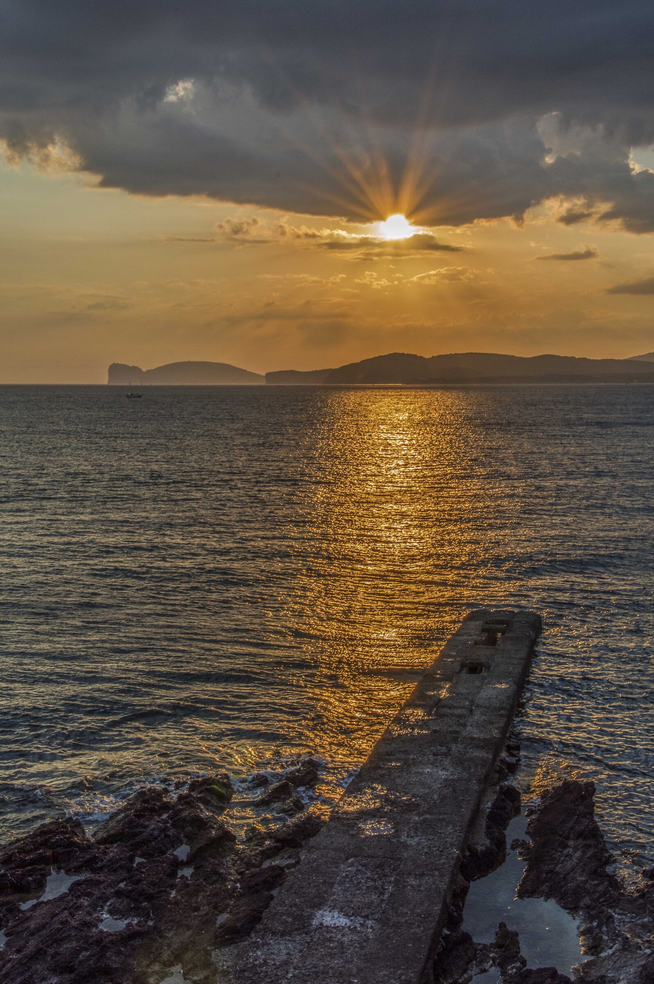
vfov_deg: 38.9
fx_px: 1392
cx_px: 327
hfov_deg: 26.4
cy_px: 492
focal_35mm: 51
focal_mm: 34
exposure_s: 1/80
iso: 200
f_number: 29
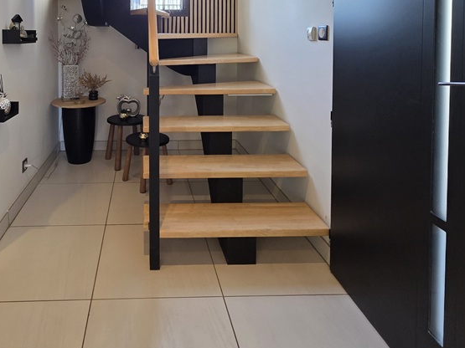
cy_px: 39
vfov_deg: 50.8
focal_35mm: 24
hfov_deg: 69.6
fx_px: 322
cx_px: 155
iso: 250
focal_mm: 2.2
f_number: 1.9
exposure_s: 1/100
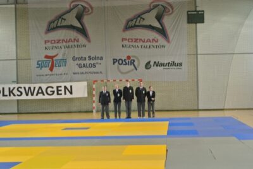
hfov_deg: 25.0
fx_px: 570
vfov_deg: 16.9
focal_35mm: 81
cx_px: 126
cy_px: 84
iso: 400
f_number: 5.6
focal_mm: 30
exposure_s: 1/40
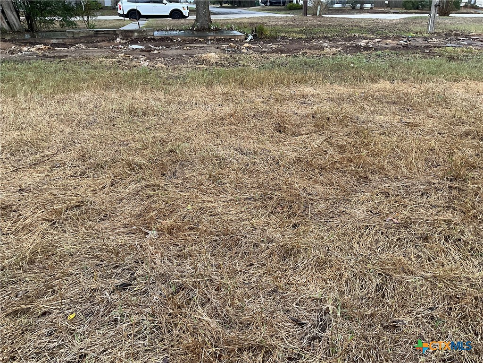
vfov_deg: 48.2
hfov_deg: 61.7
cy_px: 182
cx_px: 242
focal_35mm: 29
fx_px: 405
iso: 64
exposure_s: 1/122
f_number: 1.8
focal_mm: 3
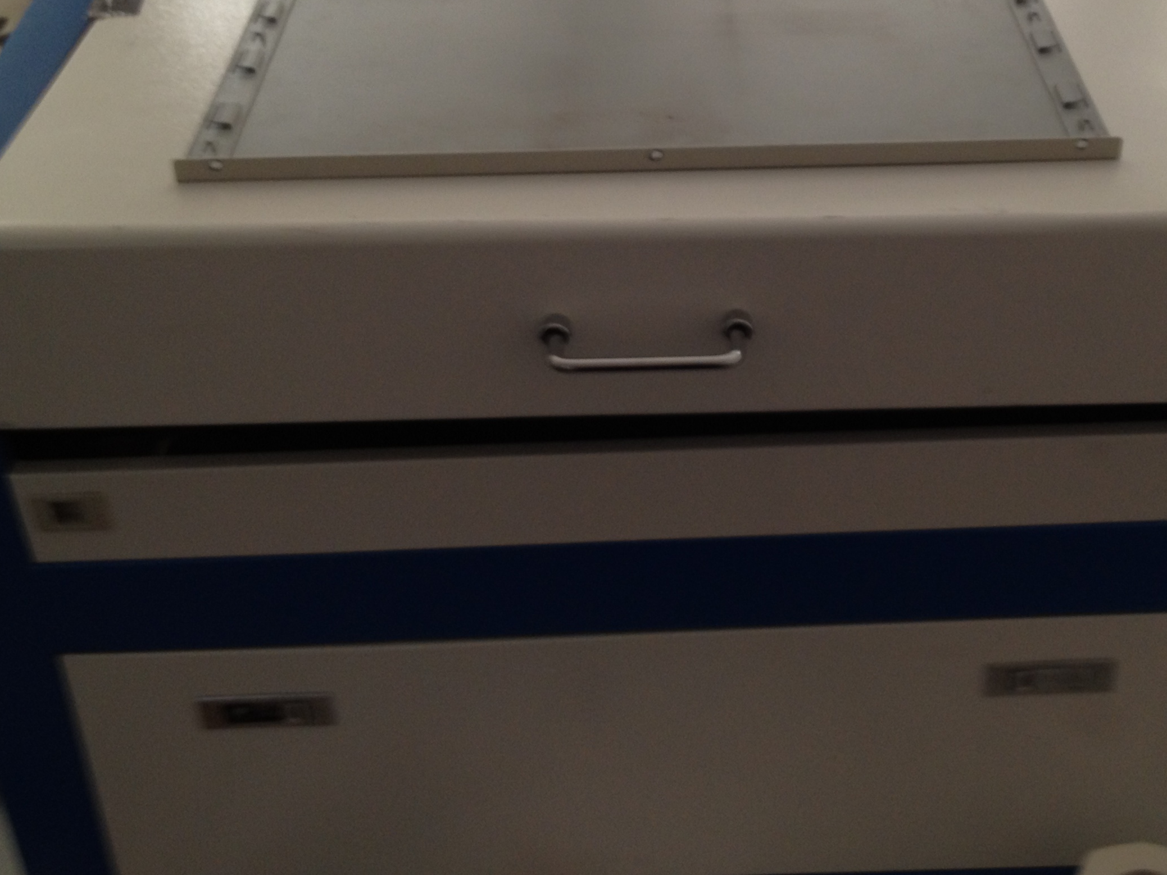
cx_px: 757
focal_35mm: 55
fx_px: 1854
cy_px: 286
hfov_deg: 34.7
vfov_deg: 26.4
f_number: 2.4
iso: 80
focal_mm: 4.28
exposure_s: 1/20
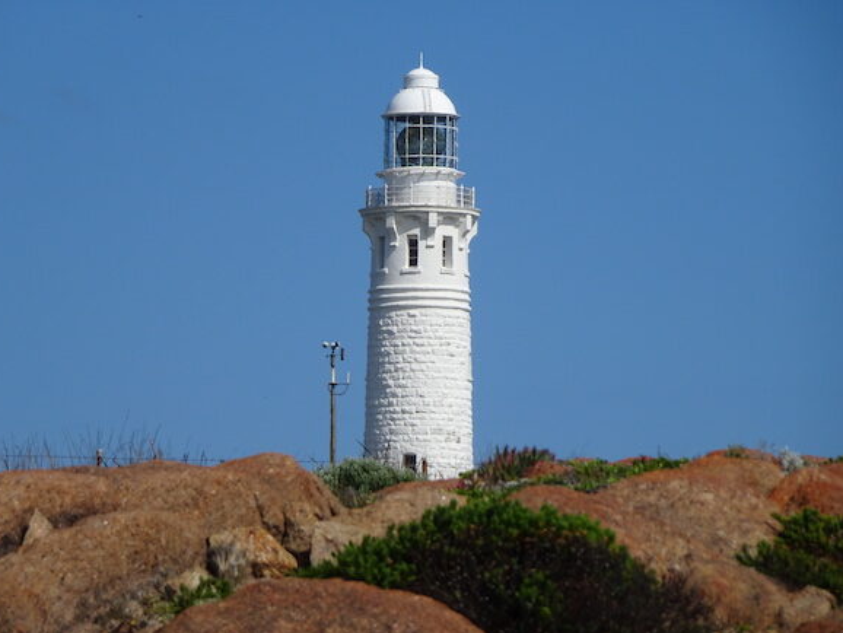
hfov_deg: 5.9
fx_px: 8113
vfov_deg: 4.5
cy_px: 295
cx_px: 435
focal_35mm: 333
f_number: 6.3
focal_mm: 52.59
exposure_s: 1/800
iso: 80
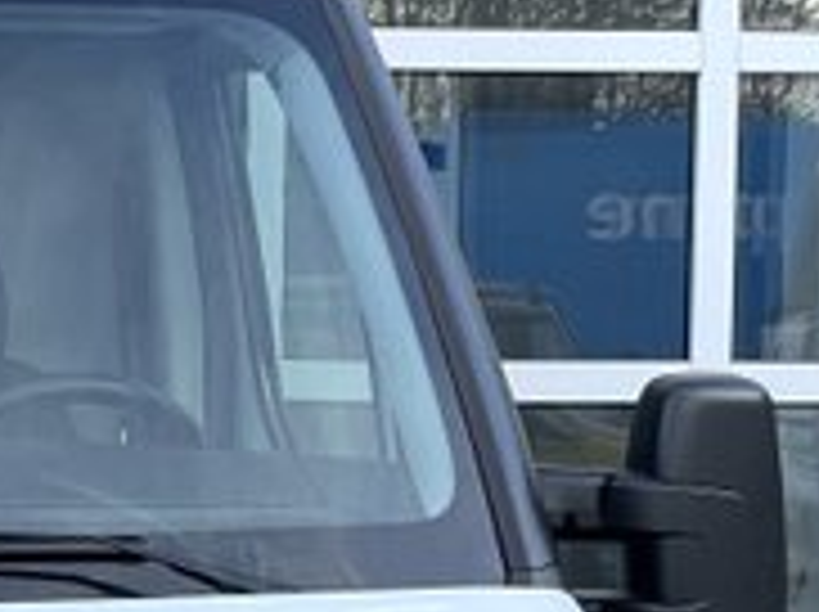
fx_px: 5411
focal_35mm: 229
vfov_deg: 6.4
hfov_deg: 8.4
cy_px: 792
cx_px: -464
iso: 40
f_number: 2
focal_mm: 6
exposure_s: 1/500
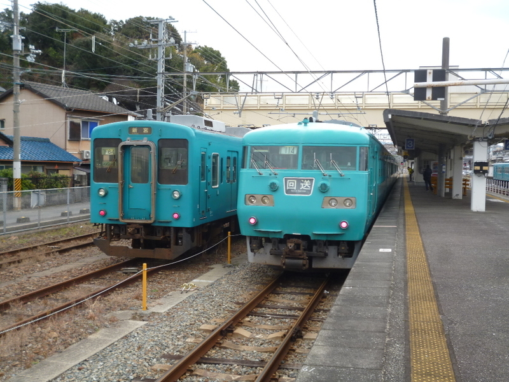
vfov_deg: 35.1
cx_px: 254
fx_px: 603
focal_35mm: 41
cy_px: 191
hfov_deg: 45.8
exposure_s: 1/125
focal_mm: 7.3
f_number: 3.7
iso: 100
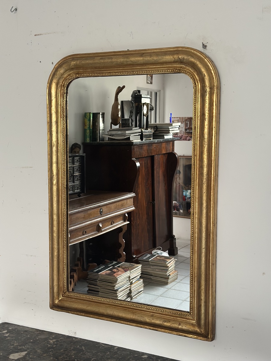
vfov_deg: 39.7
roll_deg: -1.0
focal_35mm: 48
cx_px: 136
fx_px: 501
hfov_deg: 30.3
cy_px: 180
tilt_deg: -5.2
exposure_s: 1/60
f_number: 1.78
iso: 320
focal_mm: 6.86
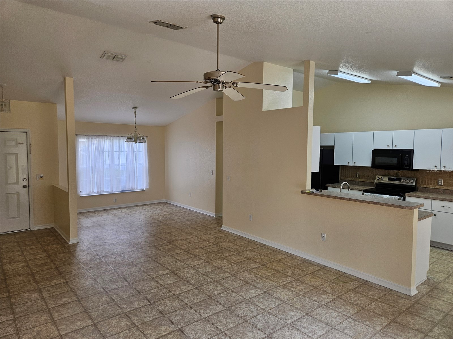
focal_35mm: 23
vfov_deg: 58.9
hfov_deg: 73.9
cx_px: 226
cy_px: 170
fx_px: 301
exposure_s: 1/120
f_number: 1.8
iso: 50
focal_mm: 5.4
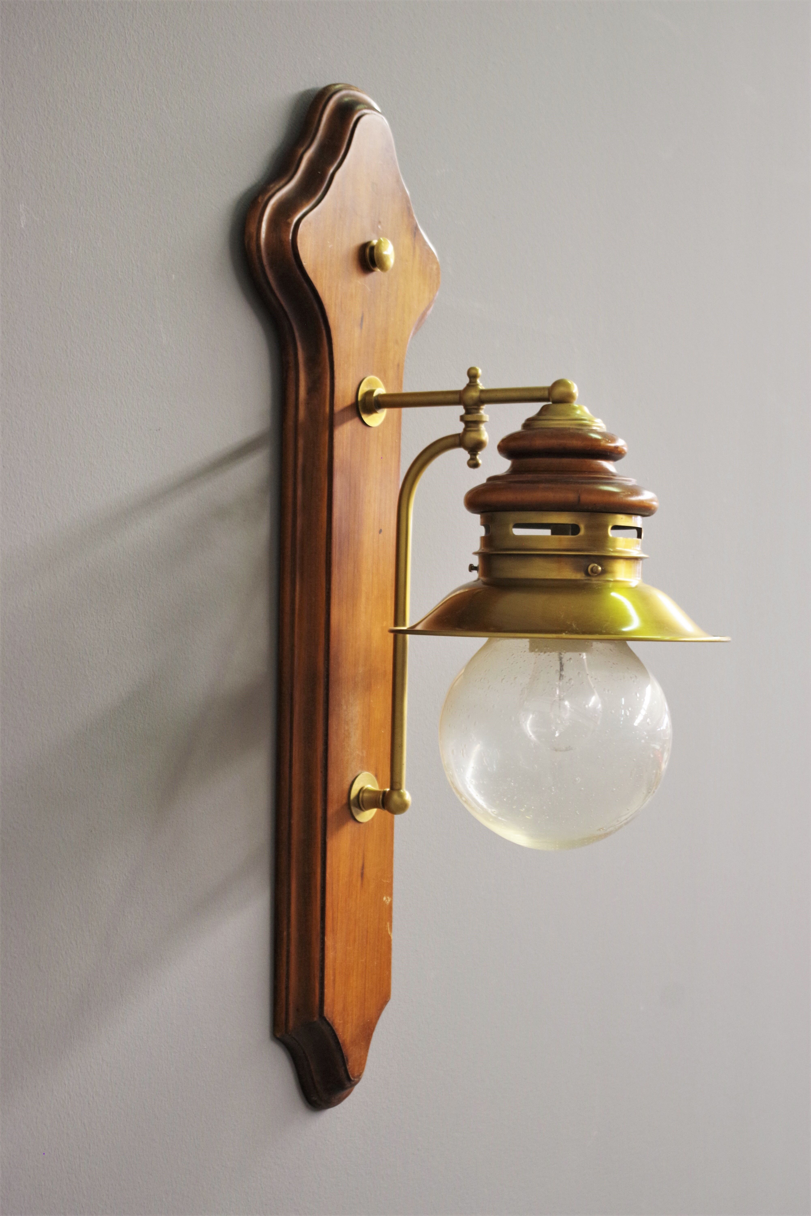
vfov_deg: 33.4
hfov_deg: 22.6
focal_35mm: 60
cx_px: 406
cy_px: 608
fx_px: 2027
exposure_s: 1/50
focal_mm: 40
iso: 800
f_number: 4.5
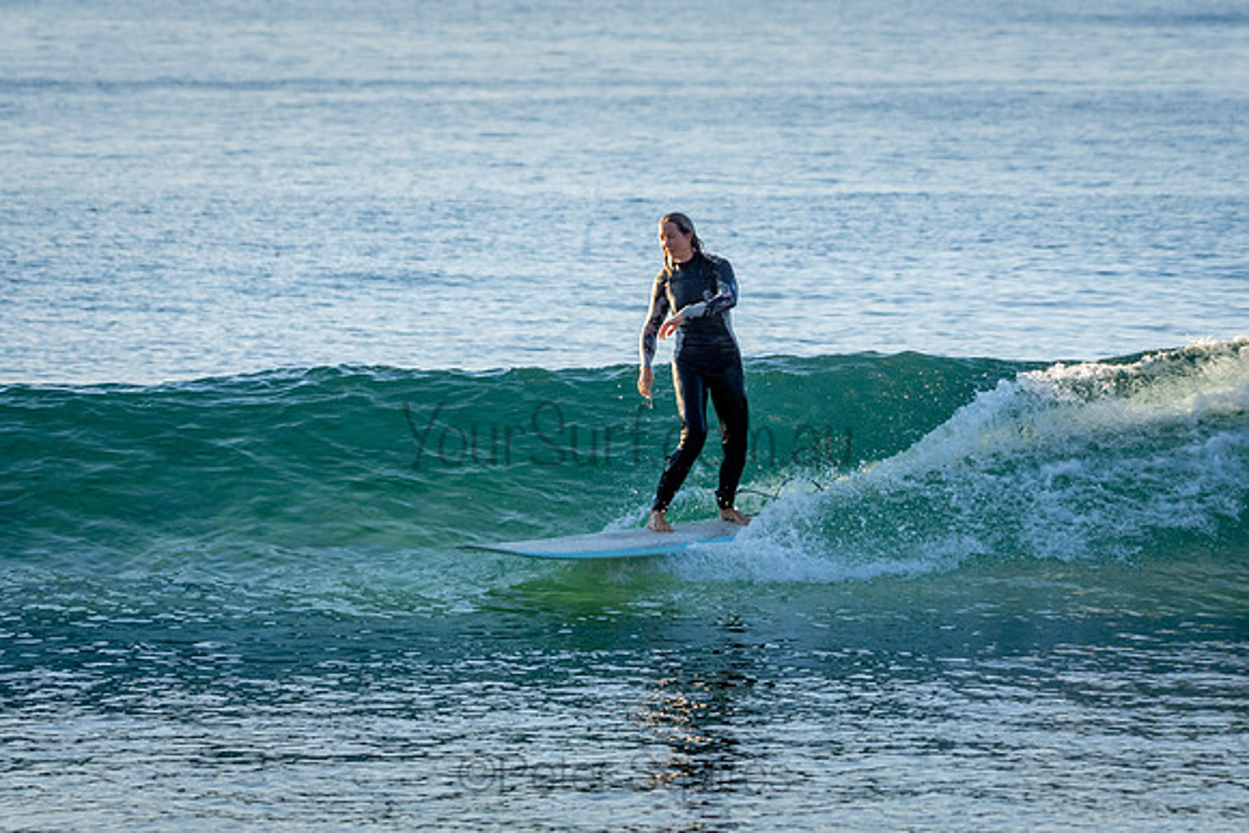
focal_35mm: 343
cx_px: 709
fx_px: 11887
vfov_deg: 4.0
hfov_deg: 6.0
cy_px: 364
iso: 400
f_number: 5.6
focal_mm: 200
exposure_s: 1/1250
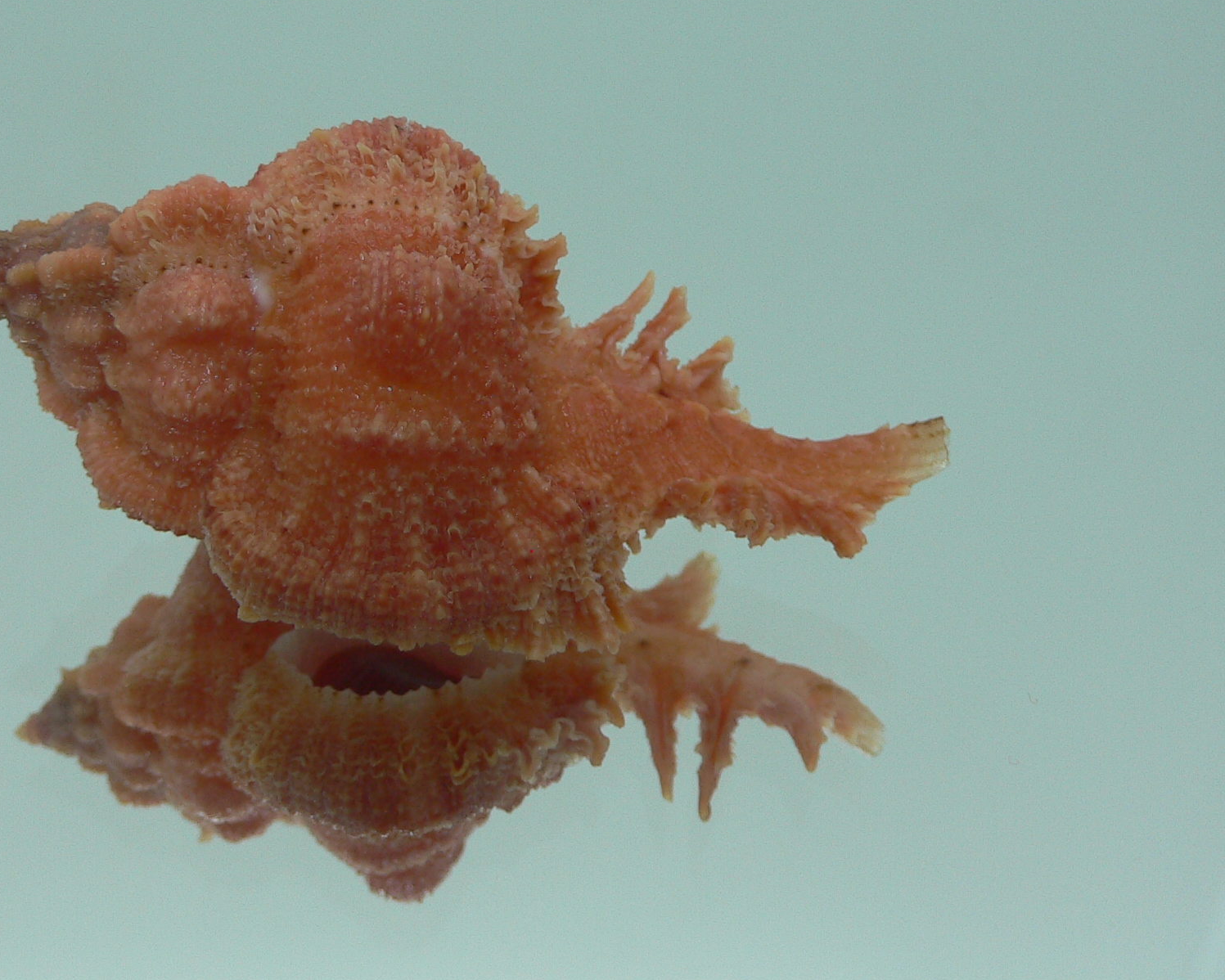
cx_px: 439
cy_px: 429
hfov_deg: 40.0
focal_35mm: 46
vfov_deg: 32.7
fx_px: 1668
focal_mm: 4.6
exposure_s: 1/60
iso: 80
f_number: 2.8
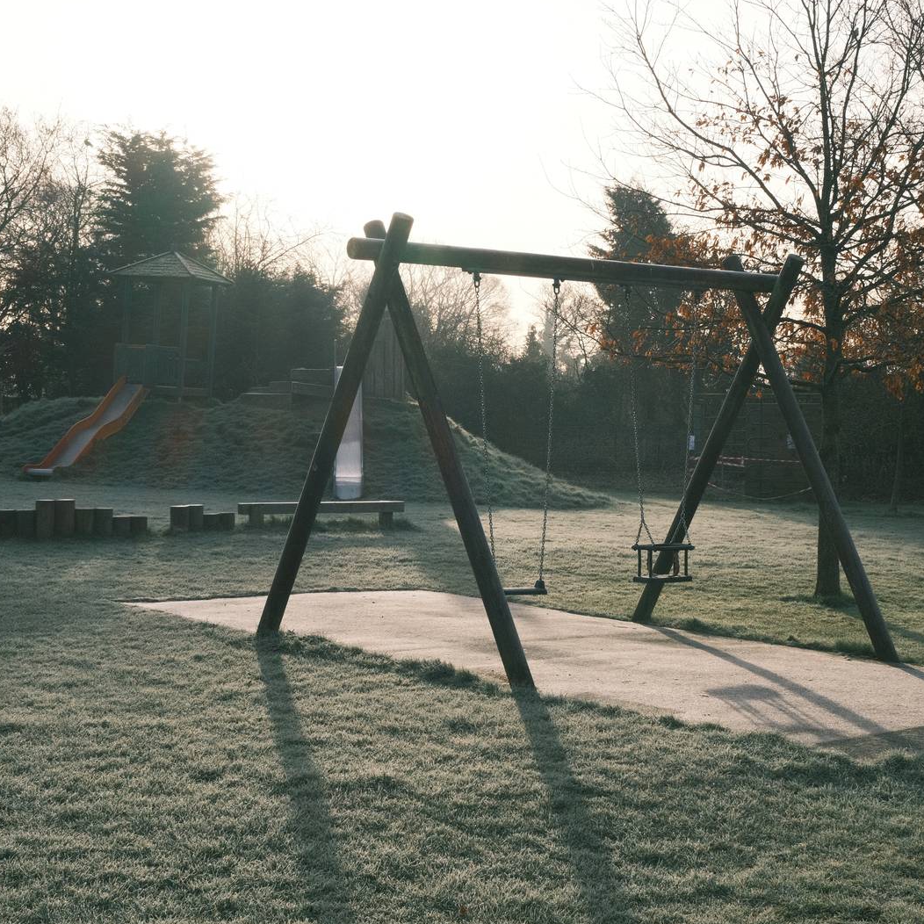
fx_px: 1601
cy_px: 458
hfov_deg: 32.1
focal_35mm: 53
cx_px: 553
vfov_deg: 32.2
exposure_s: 1/350
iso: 640
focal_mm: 27.5
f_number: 11
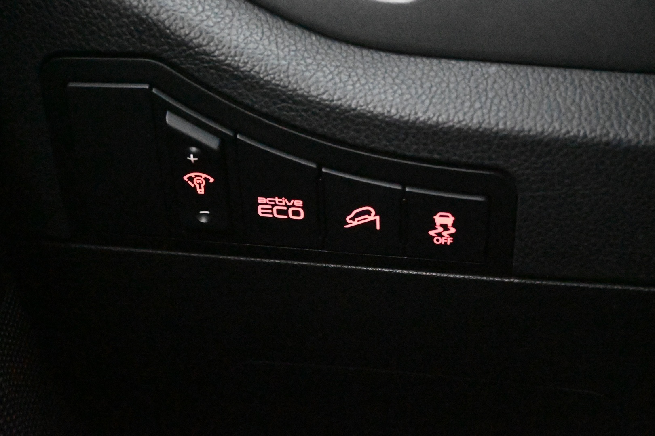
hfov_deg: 41.7
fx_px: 860
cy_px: 218
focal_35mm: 47
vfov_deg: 28.5
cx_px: 328
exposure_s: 1/50
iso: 36000
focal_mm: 31.5
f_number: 5
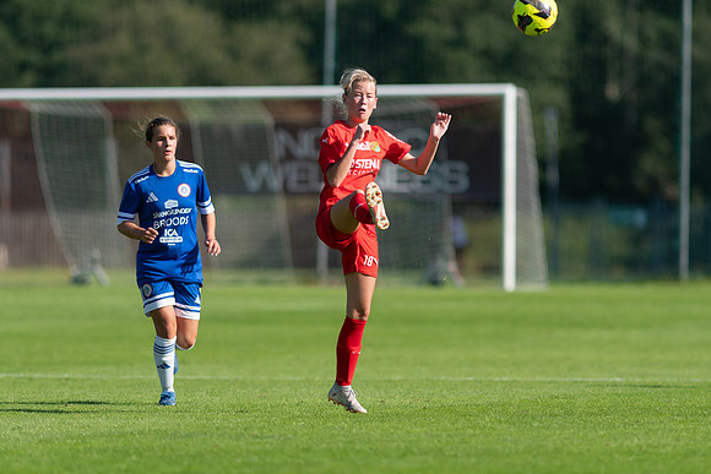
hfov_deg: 4.6
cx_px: 356
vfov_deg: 3.1
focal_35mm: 450
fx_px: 8889
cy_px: 237
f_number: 3.2
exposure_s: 1/3200
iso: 200
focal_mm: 300
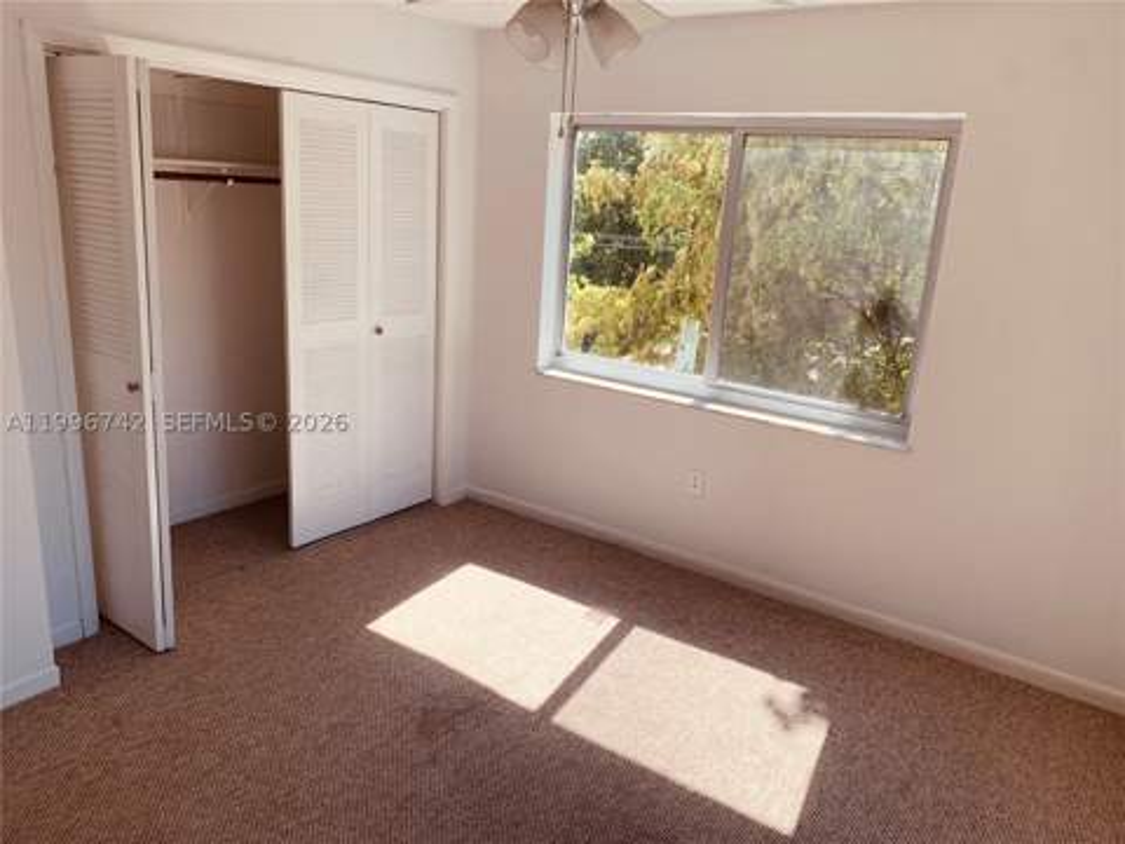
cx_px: 562
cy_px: 422
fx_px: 845
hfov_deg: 67.3
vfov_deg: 53.1
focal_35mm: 26
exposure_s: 1/305
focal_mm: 4.25
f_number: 1.8
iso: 25
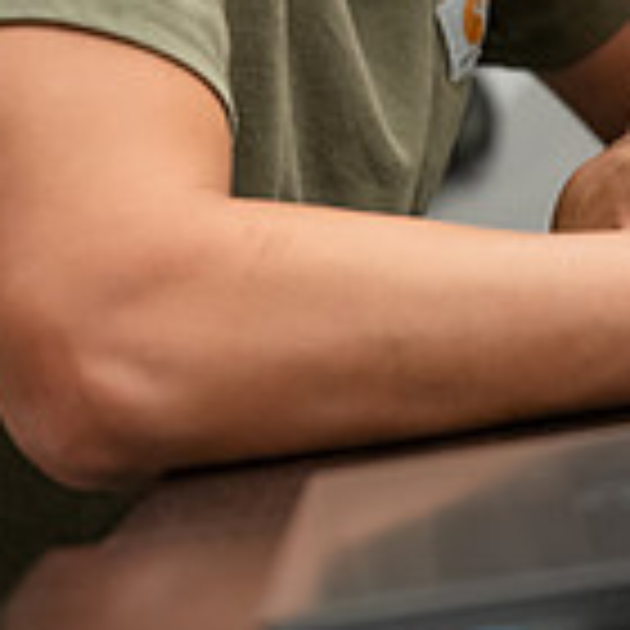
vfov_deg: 2.5
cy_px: -52
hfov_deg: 2.5
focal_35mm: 689
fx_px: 14187
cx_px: 342
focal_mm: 195
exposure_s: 1/200
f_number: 2.8
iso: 1000
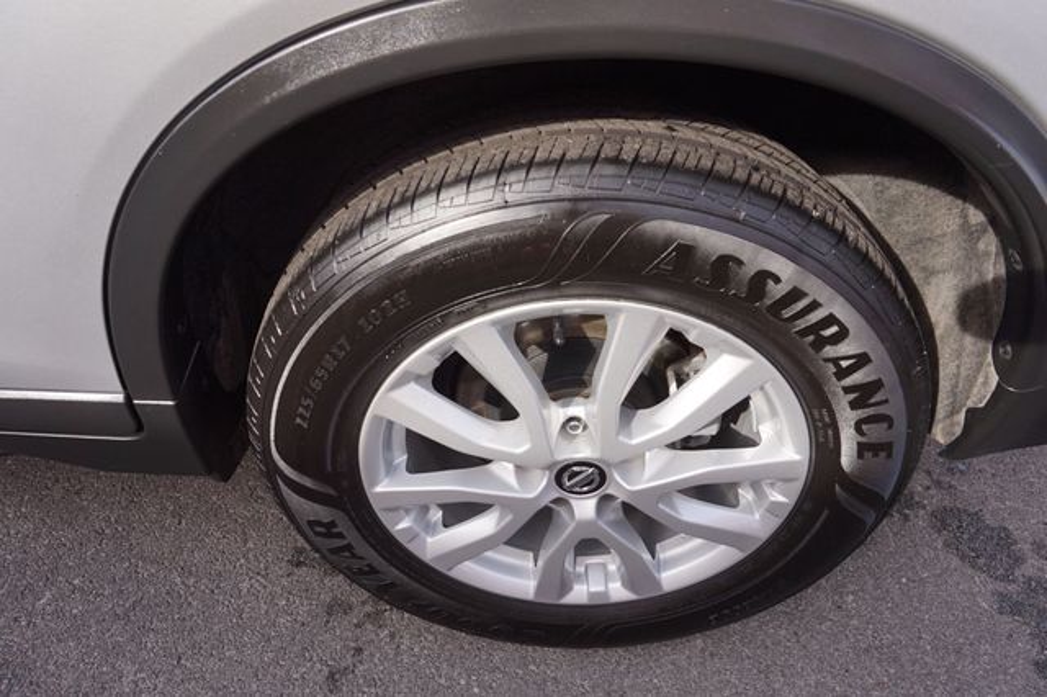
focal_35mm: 24
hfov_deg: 73.8
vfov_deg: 53.1
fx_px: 698
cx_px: 524
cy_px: 348
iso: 100
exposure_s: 1/200
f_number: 5
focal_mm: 16
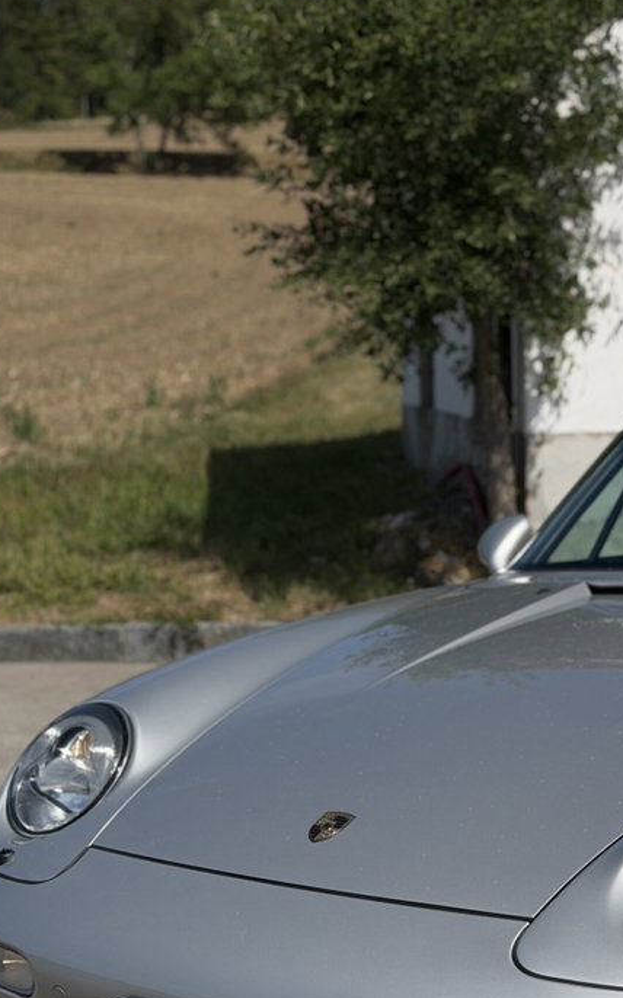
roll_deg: +1.0
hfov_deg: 17.0
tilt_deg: -8.4
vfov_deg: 27.0
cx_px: 491
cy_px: 656
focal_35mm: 76
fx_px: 2067
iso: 80
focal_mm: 6.76
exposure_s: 1/16129
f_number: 1.78
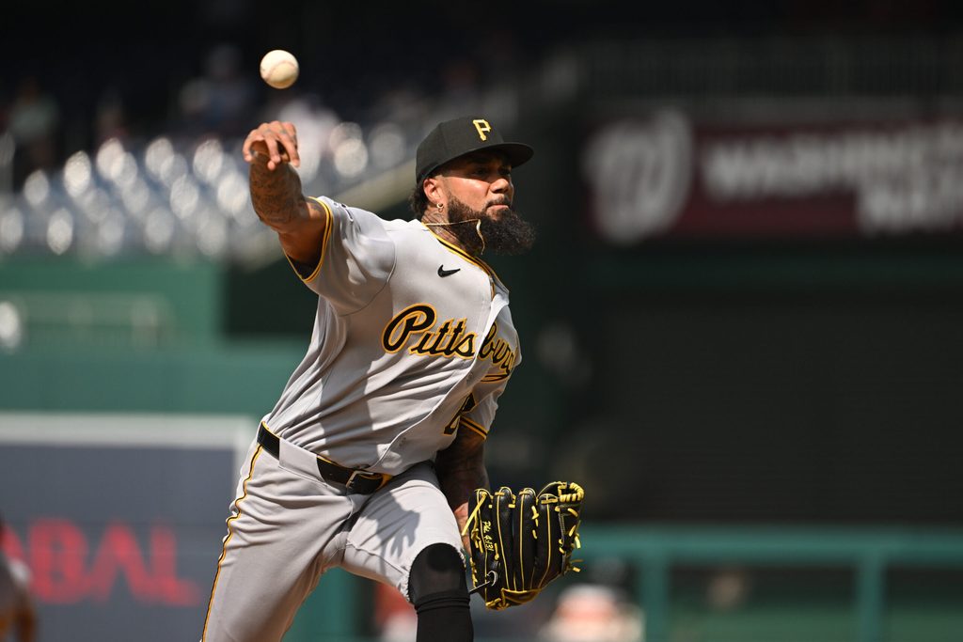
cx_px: 482
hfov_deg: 5.2
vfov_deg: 3.4
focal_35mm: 400
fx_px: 10701
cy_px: 321
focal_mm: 400
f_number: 4
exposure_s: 1/4000
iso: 500
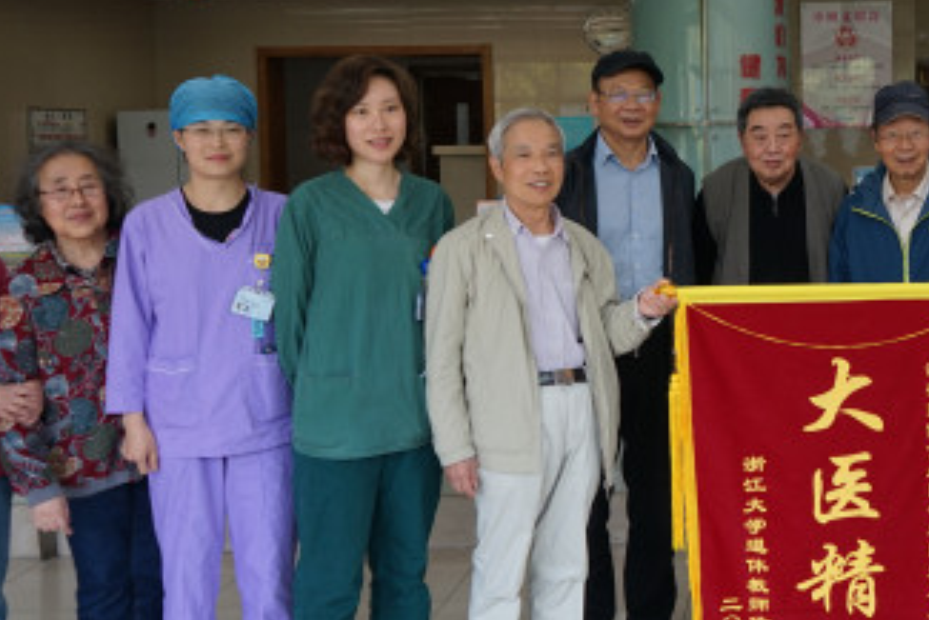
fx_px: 1446
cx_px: 843
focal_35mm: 56
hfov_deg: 33.6
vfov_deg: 24.1
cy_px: 219
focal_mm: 28
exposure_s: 1/60
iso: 400
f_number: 5.6
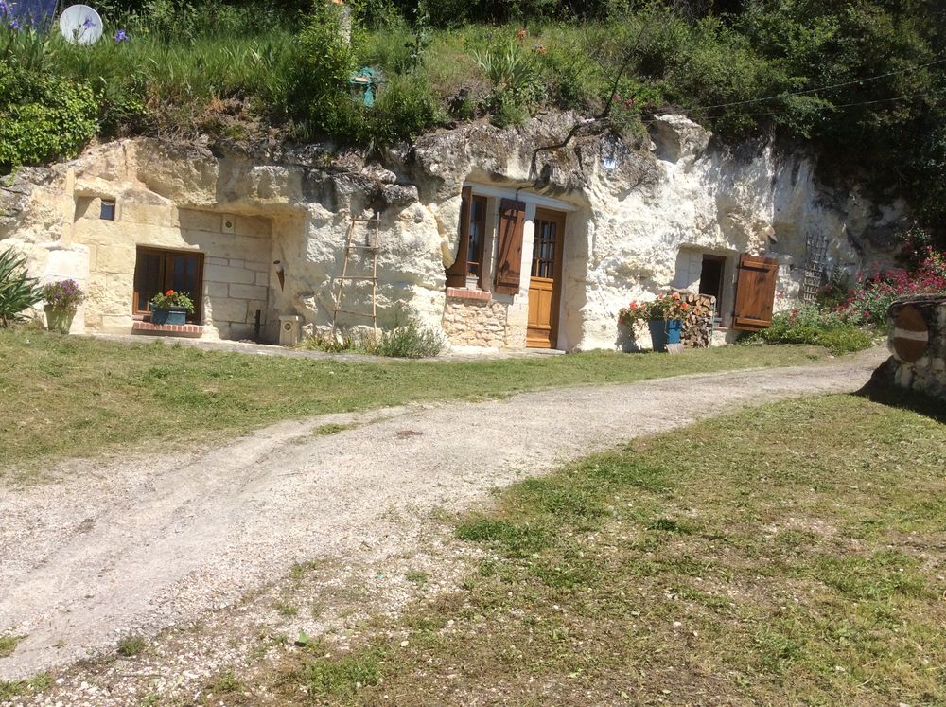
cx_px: 473
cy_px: 354
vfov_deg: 44.1
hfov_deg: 56.9
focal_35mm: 32
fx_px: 873
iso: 32
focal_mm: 3.3
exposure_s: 1/1733
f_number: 2.4
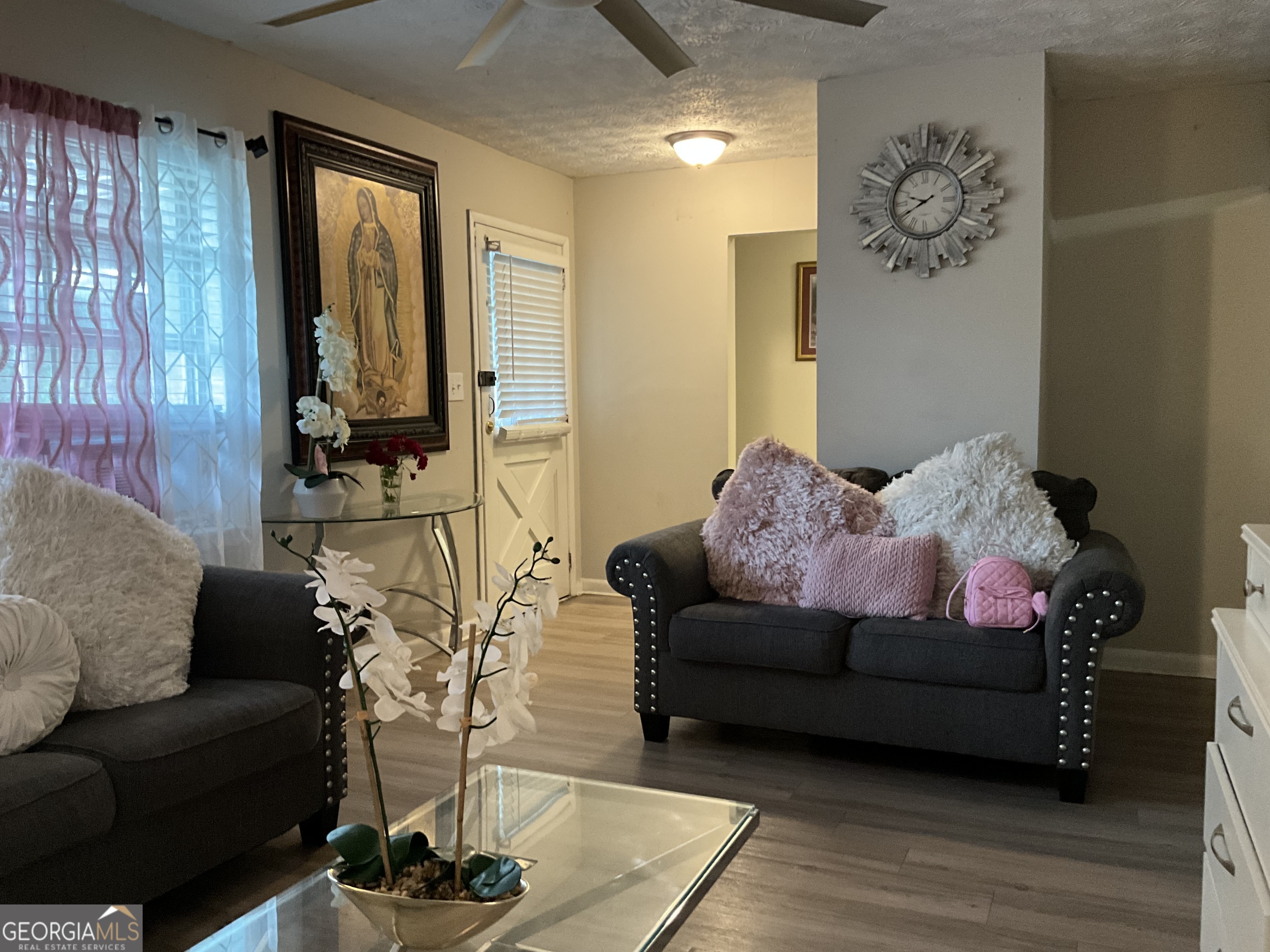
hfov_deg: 61.7
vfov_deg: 48.2
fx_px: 1064
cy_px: 476
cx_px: 635
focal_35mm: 29
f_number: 1.8
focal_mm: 3
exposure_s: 1/40
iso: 250
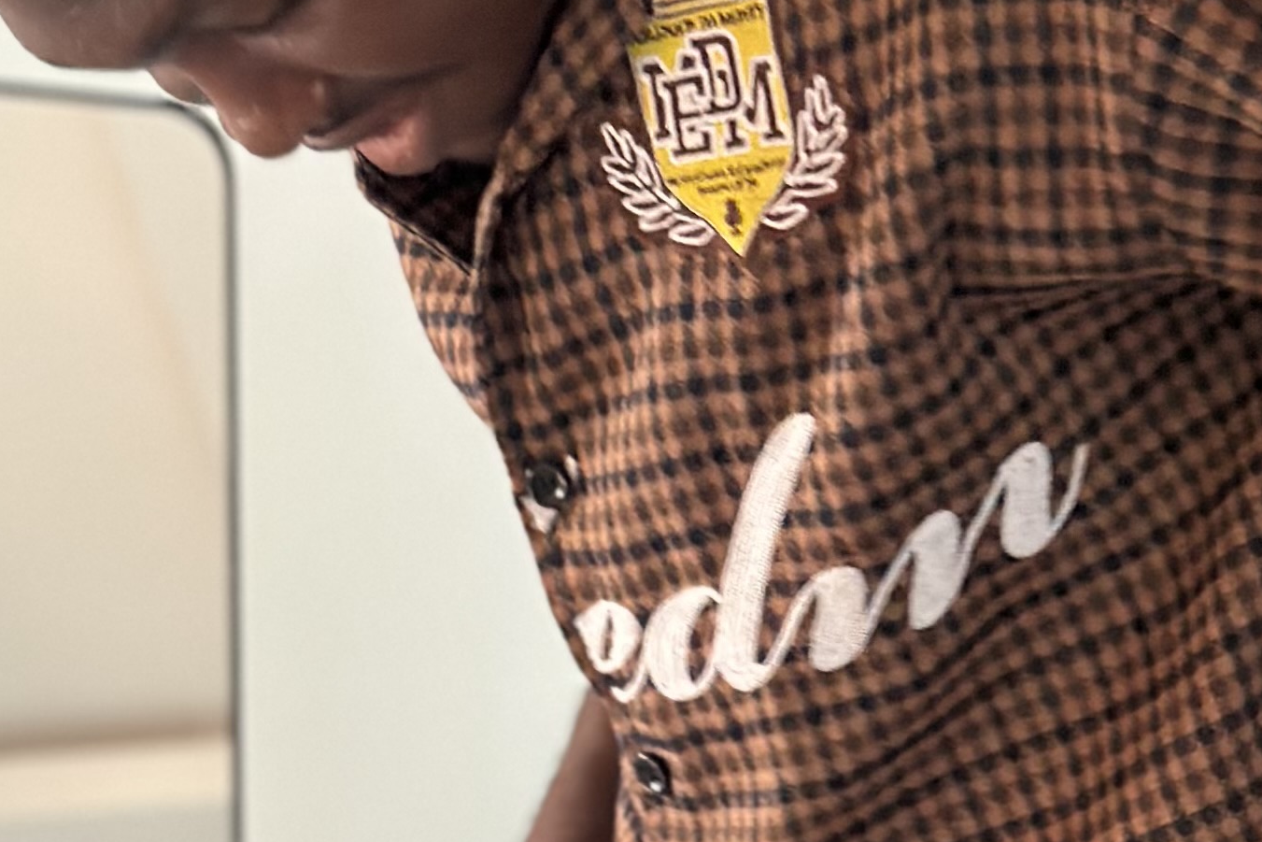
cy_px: 1196
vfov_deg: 9.0
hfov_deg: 13.8
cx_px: 765
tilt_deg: -3.1
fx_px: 5223
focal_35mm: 149
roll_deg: -3.9
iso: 400
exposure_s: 1/60
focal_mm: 6.86
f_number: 1.78
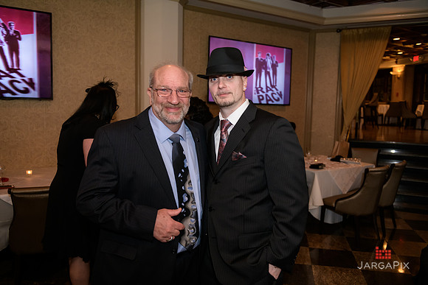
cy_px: 142
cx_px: 214
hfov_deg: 60.3
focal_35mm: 31
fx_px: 369
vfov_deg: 42.3
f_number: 3.2
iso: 1600
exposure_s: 1/125
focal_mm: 31
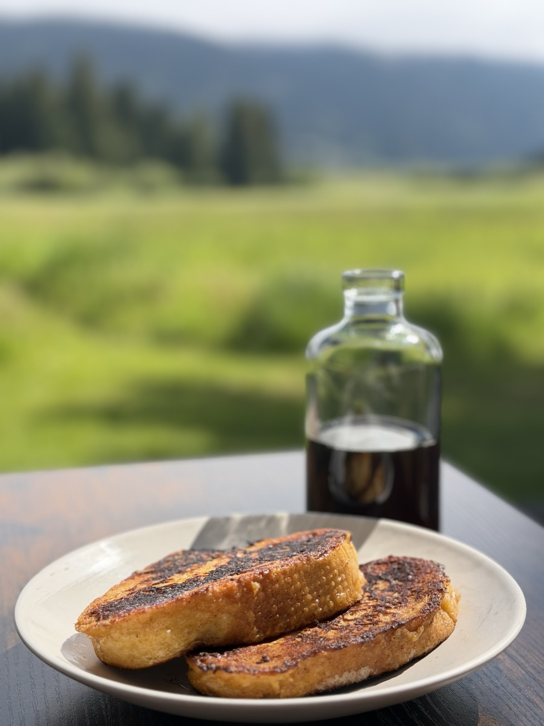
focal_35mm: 48
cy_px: 363
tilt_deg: -13.5
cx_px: 272
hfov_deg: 30.3
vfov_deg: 39.7
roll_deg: +0.6
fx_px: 1006
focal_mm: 6.76
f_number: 1.78
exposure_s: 1/2976
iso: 64
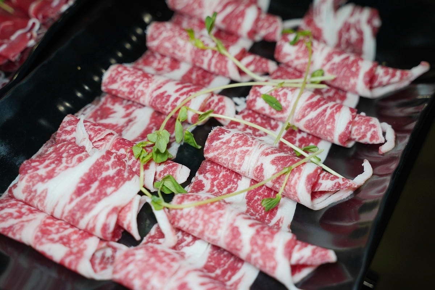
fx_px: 628
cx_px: 218
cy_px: 145
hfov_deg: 38.2
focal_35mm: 52
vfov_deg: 26.0
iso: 250
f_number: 4
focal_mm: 52
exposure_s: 1/60
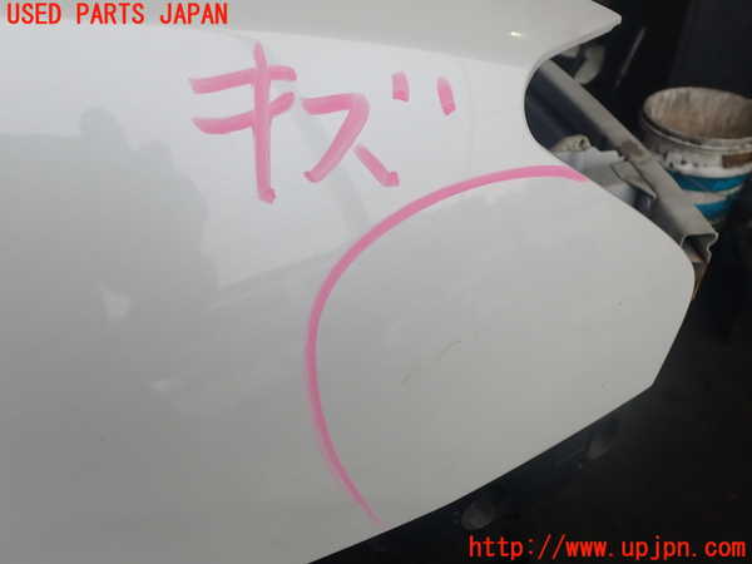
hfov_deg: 60.0
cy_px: 282
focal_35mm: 30
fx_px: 652
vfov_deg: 46.8
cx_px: 376
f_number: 3.2
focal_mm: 5.4
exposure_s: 1/250
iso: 100
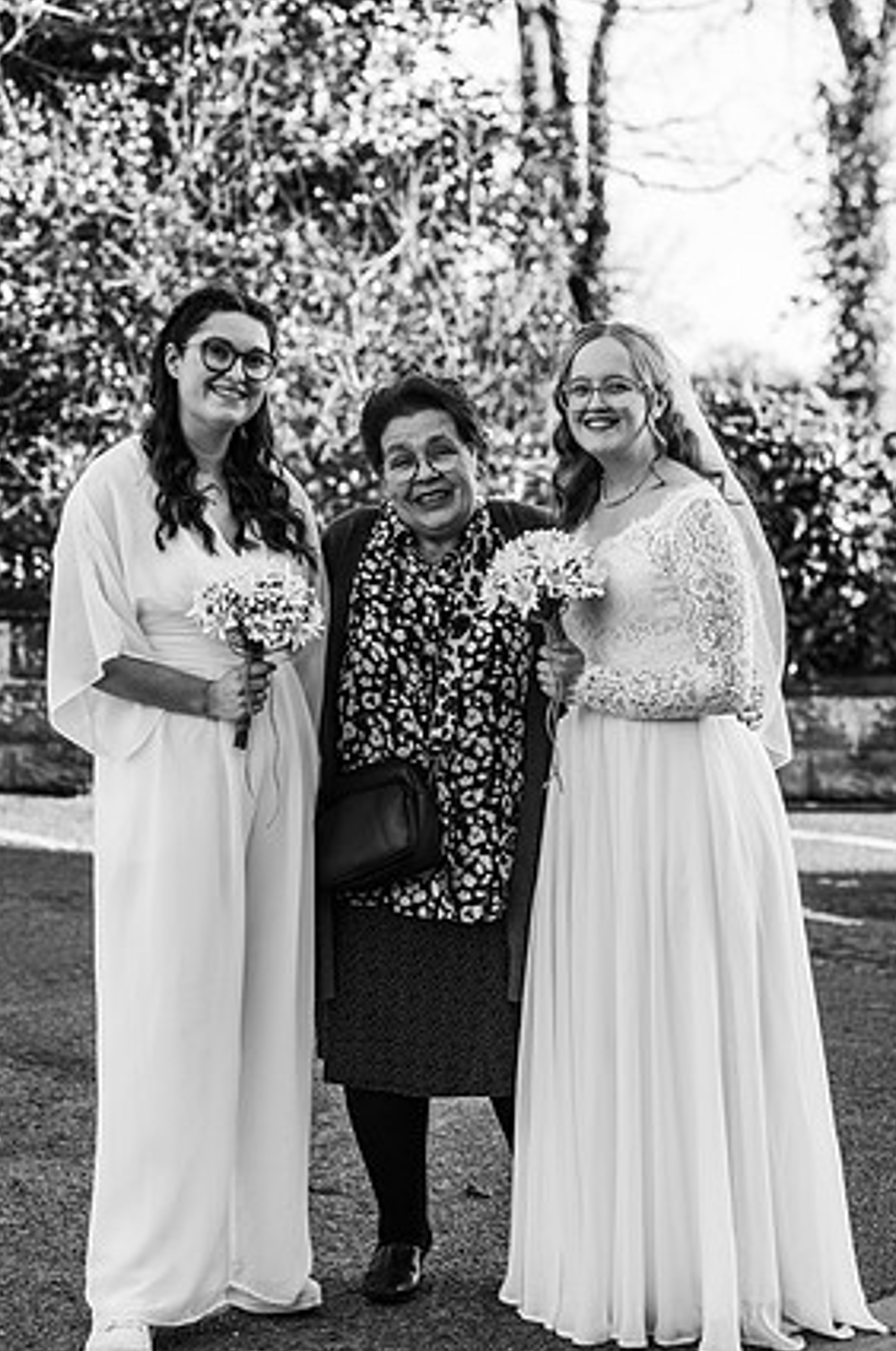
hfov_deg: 15.1
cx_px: 453
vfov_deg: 22.7
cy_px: 696
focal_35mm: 90
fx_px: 3371
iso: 100
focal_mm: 85
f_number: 4
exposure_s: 1/800
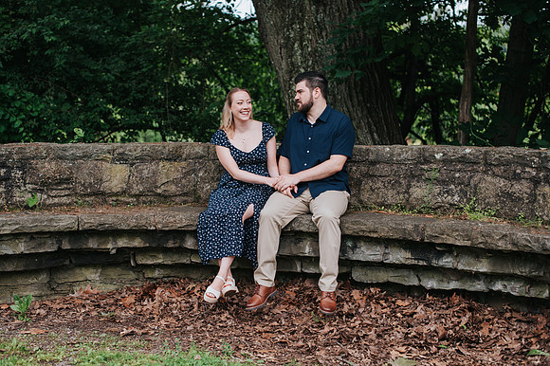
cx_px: 257
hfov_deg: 36.4
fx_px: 836
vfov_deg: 24.7
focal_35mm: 55
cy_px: 195
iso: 125
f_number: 2.8
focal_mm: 50
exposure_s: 1/320
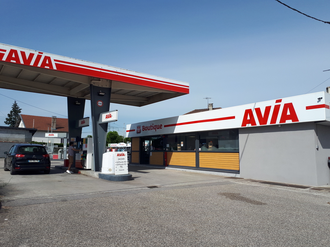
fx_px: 257
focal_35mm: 27
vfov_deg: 51.4
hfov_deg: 65.3
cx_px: 165
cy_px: 124
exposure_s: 1/2165
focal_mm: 3.6
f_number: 1.9
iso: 40
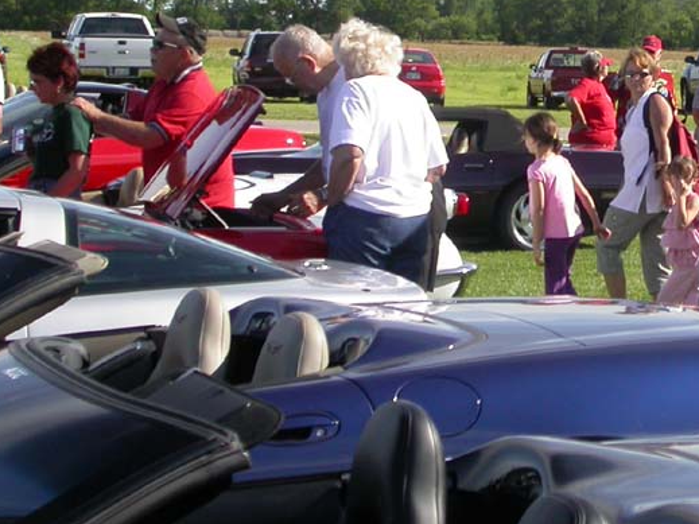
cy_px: 140
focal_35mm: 154
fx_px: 3109
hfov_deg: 12.7
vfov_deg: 9.6
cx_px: 661
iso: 100
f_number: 3.5
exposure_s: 1/1000
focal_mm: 16.2
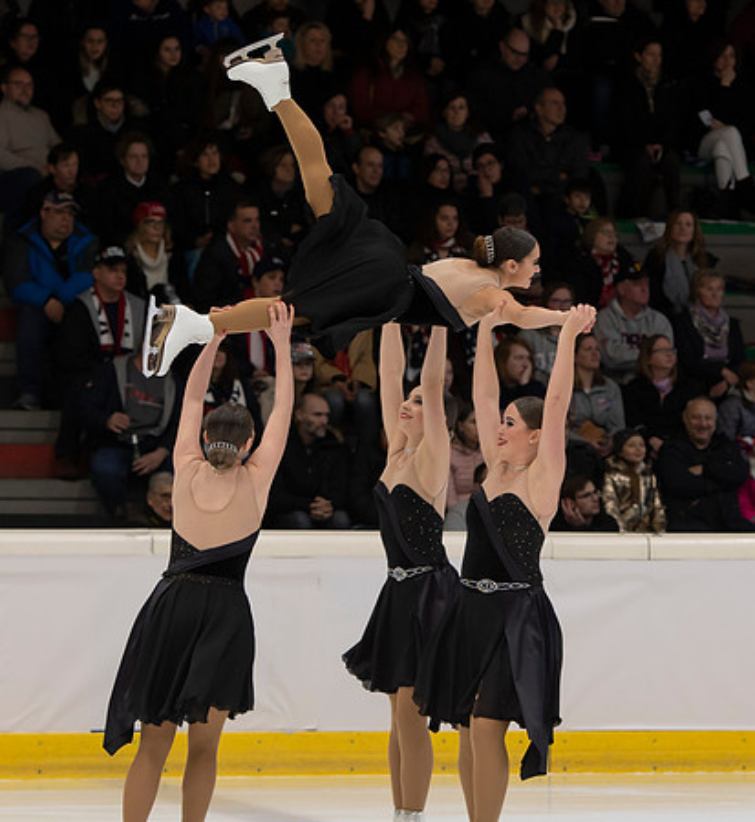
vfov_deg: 7.9
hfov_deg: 7.3
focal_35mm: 229
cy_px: 378
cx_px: 499
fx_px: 5921
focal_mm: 105
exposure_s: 1/250
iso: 800
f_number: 3.5
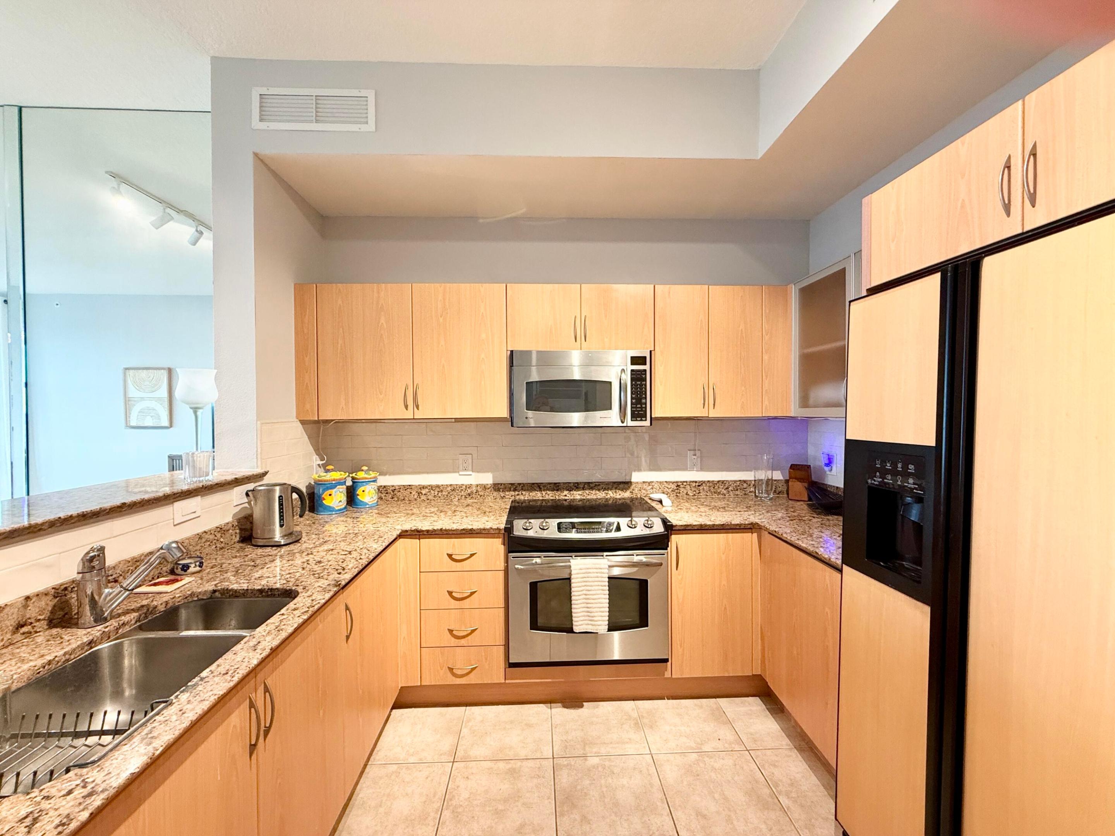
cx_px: 558
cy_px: 418
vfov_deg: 85.7
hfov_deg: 102.1
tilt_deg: -0.6
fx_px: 451
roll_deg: +0.5
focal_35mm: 14
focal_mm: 2.22
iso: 320
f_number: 2.2
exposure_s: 1/120
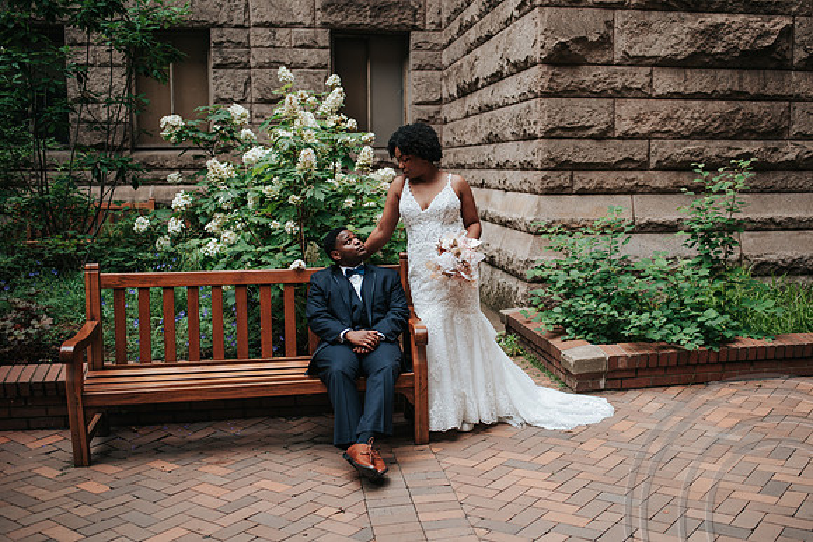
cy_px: 301
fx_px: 878
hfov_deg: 49.6
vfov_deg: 34.3
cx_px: 452
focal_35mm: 39
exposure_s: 1/500
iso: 280
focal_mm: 35
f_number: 2.5
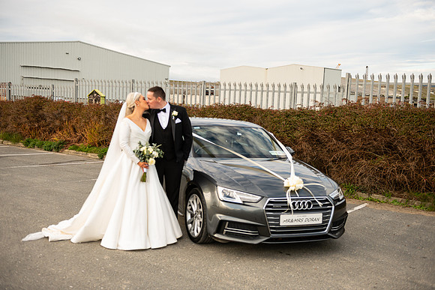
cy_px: 145
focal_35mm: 38
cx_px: 218
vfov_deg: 35.1
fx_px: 459
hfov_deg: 50.7
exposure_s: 1/200
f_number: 3.5
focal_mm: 38
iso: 100
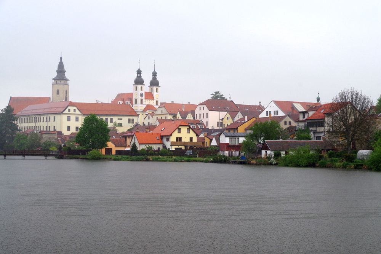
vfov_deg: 23.4
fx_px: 614
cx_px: 190
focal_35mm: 58
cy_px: 127
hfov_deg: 34.5
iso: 800
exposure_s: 1/500
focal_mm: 58
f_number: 6.3
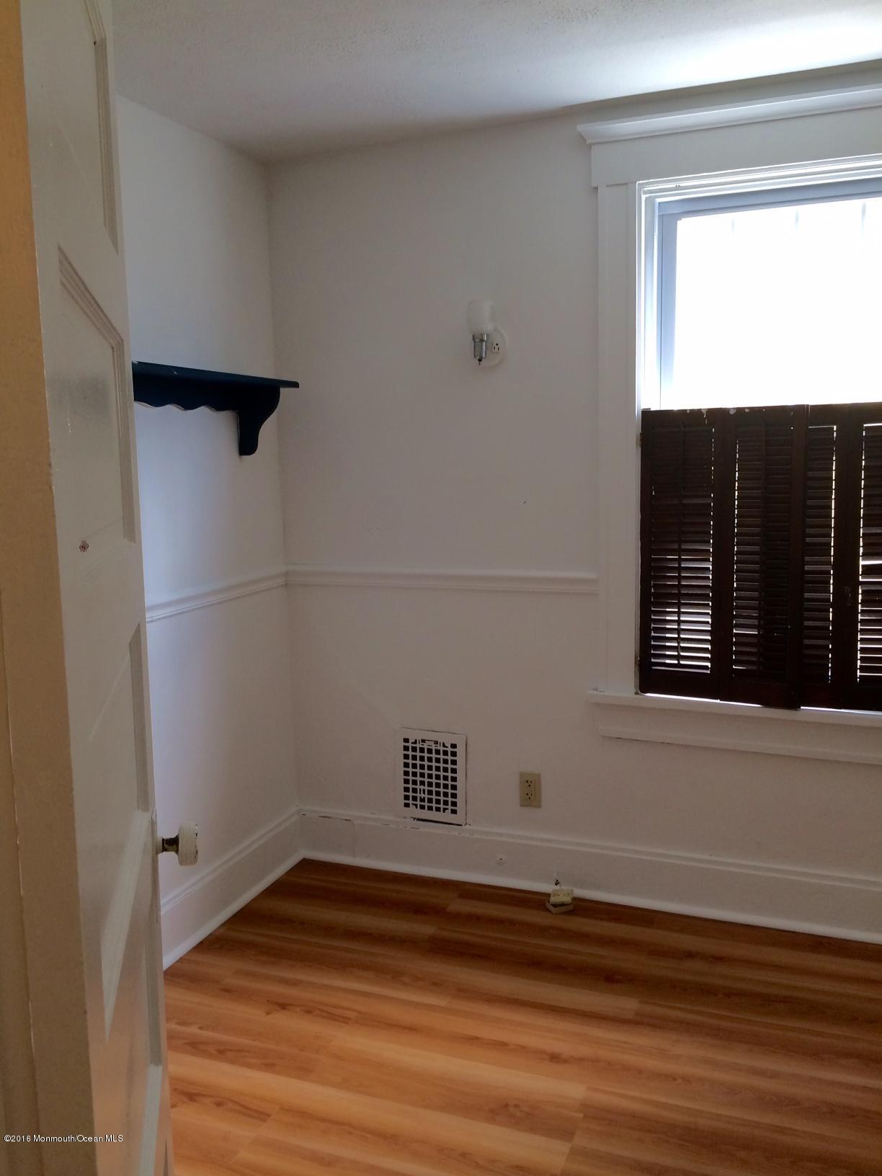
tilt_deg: -7.8
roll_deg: +3.6
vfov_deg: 61.7
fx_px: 985
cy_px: 588
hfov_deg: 48.2
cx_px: 441
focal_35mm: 29
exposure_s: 1/30
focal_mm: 4.15
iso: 40
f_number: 2.2
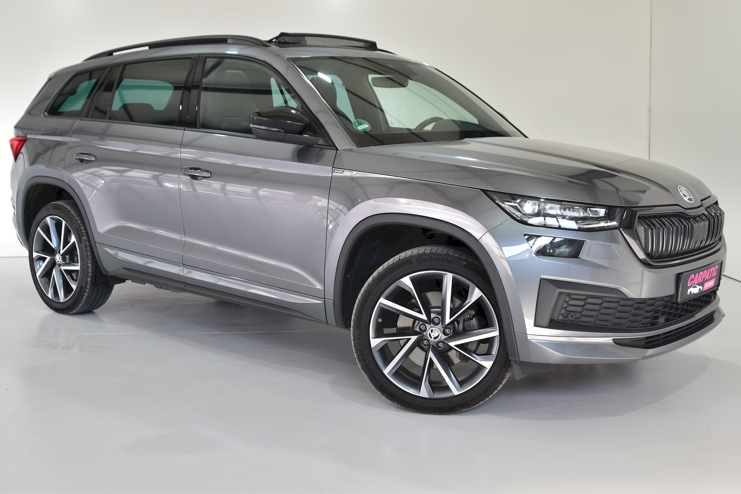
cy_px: 247
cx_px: 370
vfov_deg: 31.9
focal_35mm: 42
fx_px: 864
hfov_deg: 46.4
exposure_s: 1/80
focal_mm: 28
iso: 200
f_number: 4
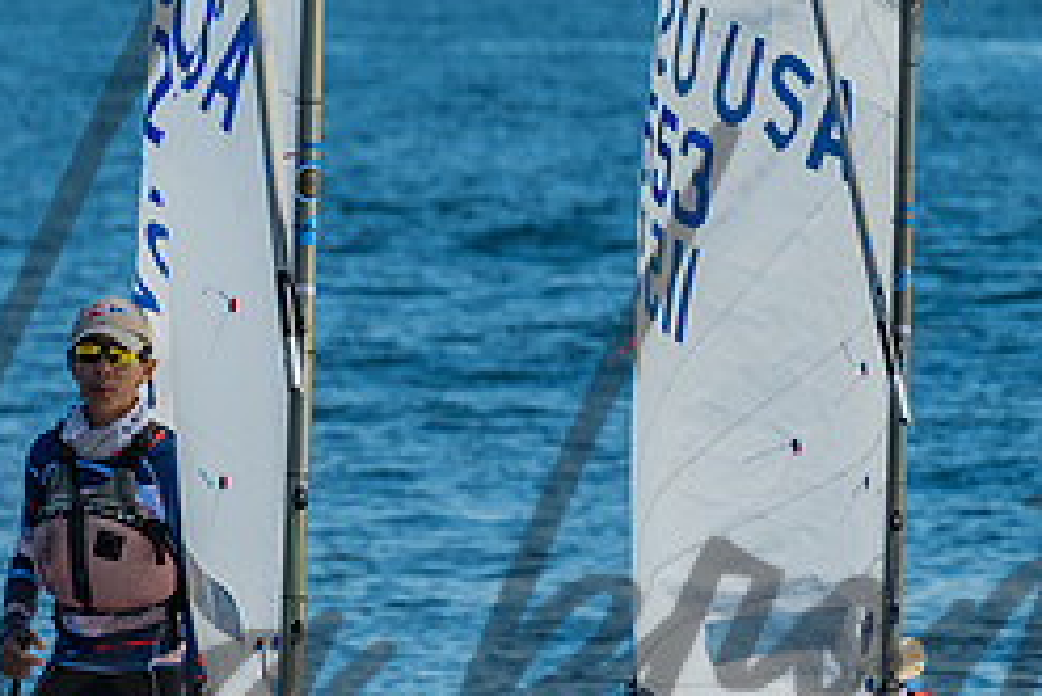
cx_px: 136
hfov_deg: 2.9
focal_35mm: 717
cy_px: 382
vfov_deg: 1.9
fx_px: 20764
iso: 100
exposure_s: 1/320
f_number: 6.3
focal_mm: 200
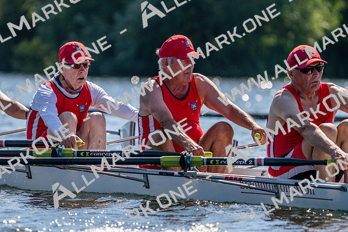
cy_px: 116
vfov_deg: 3.8
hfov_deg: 5.6
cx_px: 174
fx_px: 3529
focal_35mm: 365
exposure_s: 1/1600
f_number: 6.3
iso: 320
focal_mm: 365
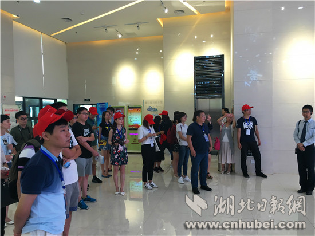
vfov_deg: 48.2
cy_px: 118
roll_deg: +0.5
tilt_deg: -1.3
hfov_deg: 61.7
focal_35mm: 29
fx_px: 264
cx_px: 158
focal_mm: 4.15
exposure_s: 1/33
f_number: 2.2
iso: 32
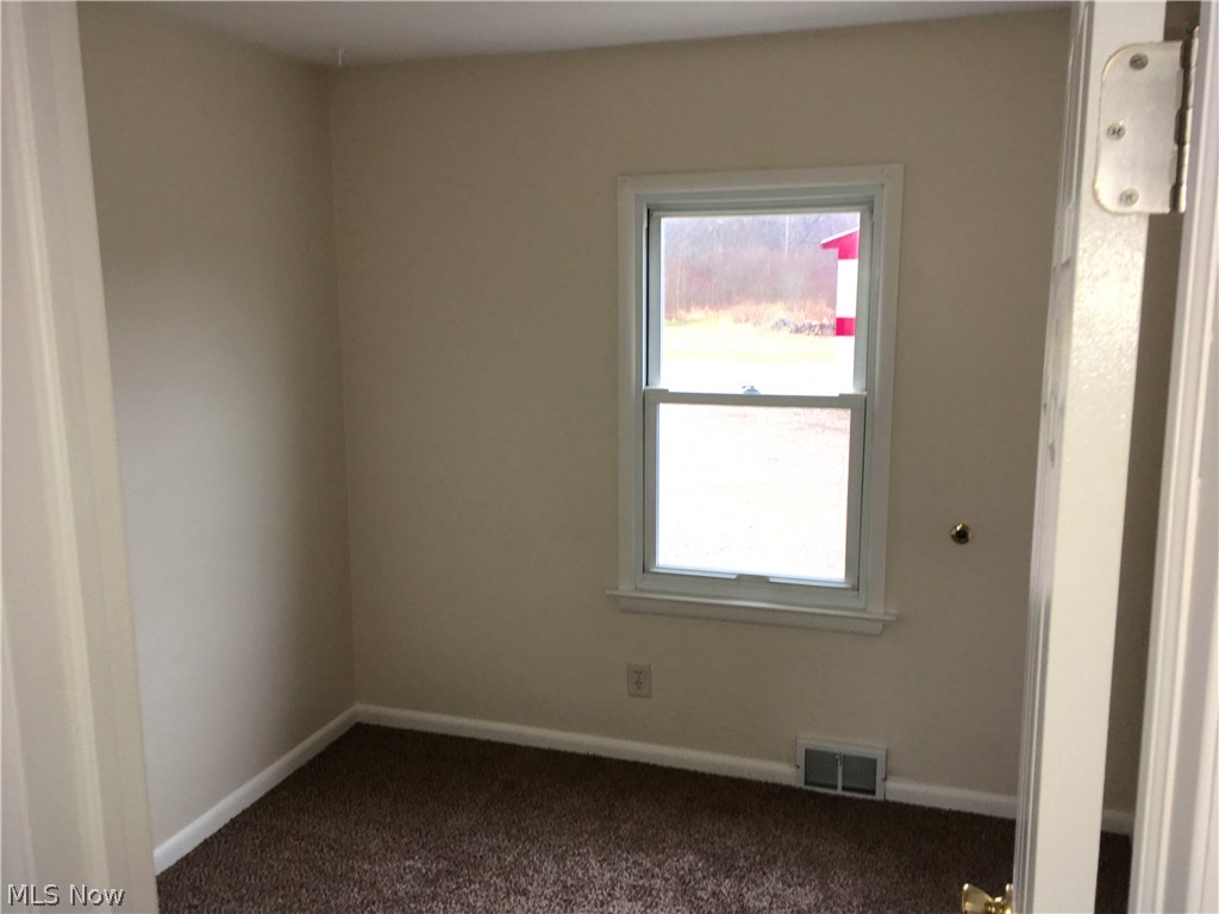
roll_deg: +1.7
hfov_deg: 61.7
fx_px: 1021
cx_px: 610
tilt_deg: -10.6
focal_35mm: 29
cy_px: 457
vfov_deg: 48.2
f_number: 2.2
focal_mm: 4.15
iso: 25
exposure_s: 1/30
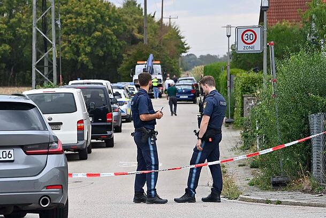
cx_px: 163
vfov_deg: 11.0
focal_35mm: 125
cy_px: 109
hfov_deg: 16.4
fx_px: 1132
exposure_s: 1/1000
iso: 2000
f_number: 5.6
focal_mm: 125
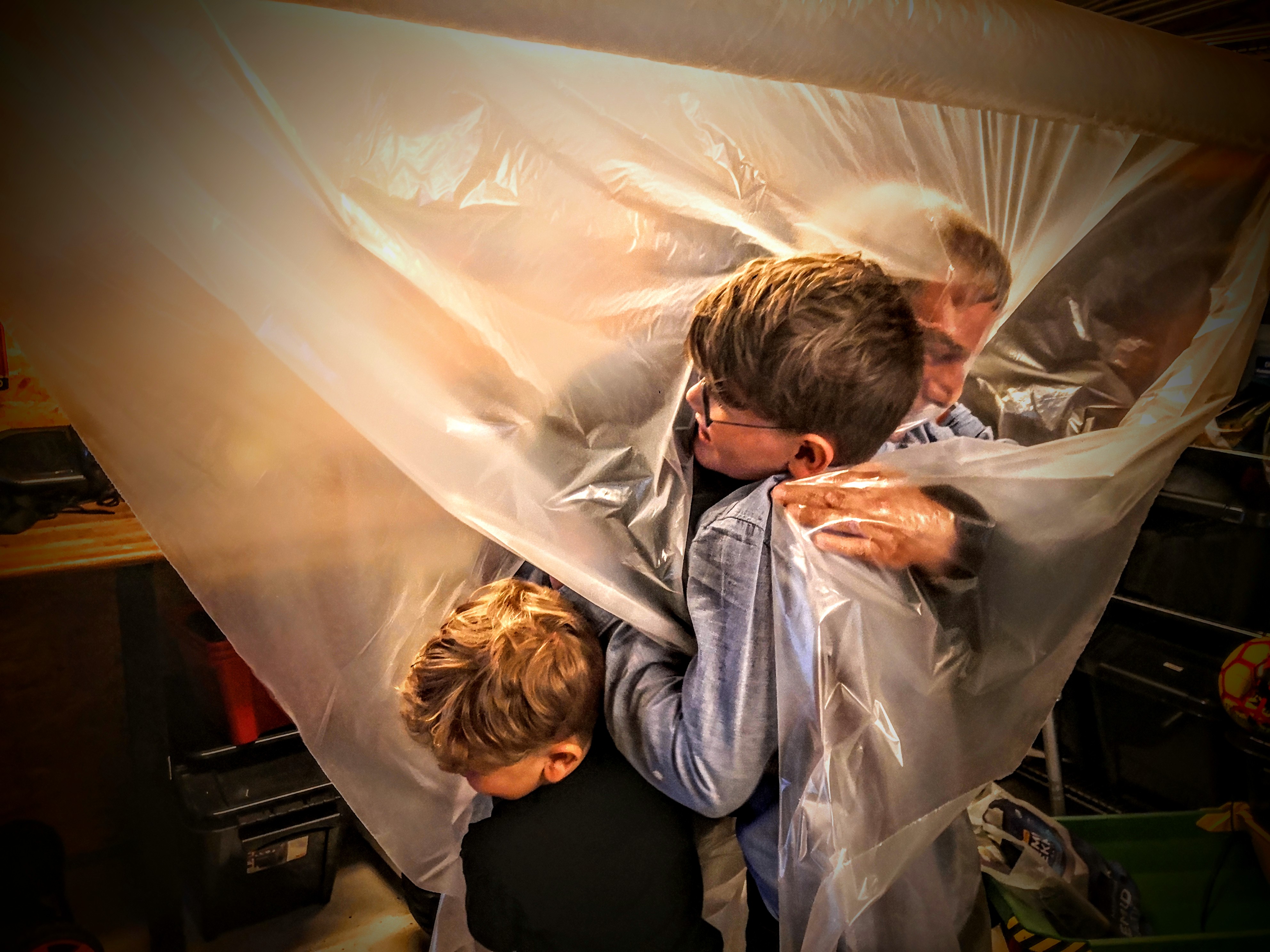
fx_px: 991
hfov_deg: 65.3
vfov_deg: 51.4
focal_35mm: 27
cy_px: 476
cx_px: 635
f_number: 1.6
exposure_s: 1/100
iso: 400
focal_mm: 3.95
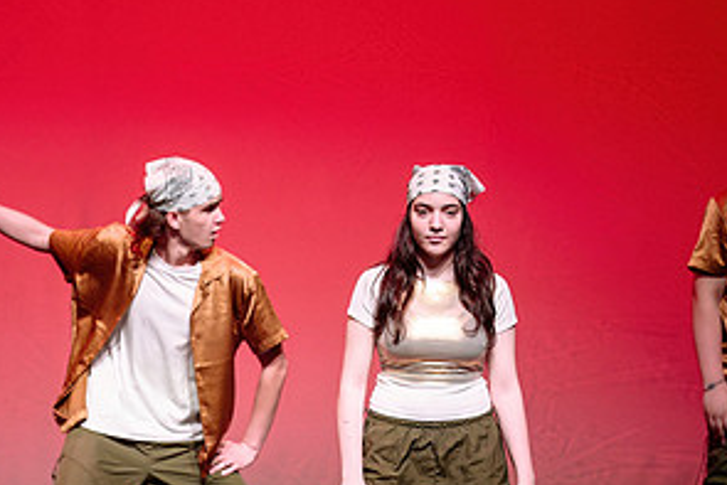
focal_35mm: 305
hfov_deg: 6.7
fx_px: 6162
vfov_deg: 4.5
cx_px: 207
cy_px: 403
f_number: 2.8
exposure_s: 1/500
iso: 1250
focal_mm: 155
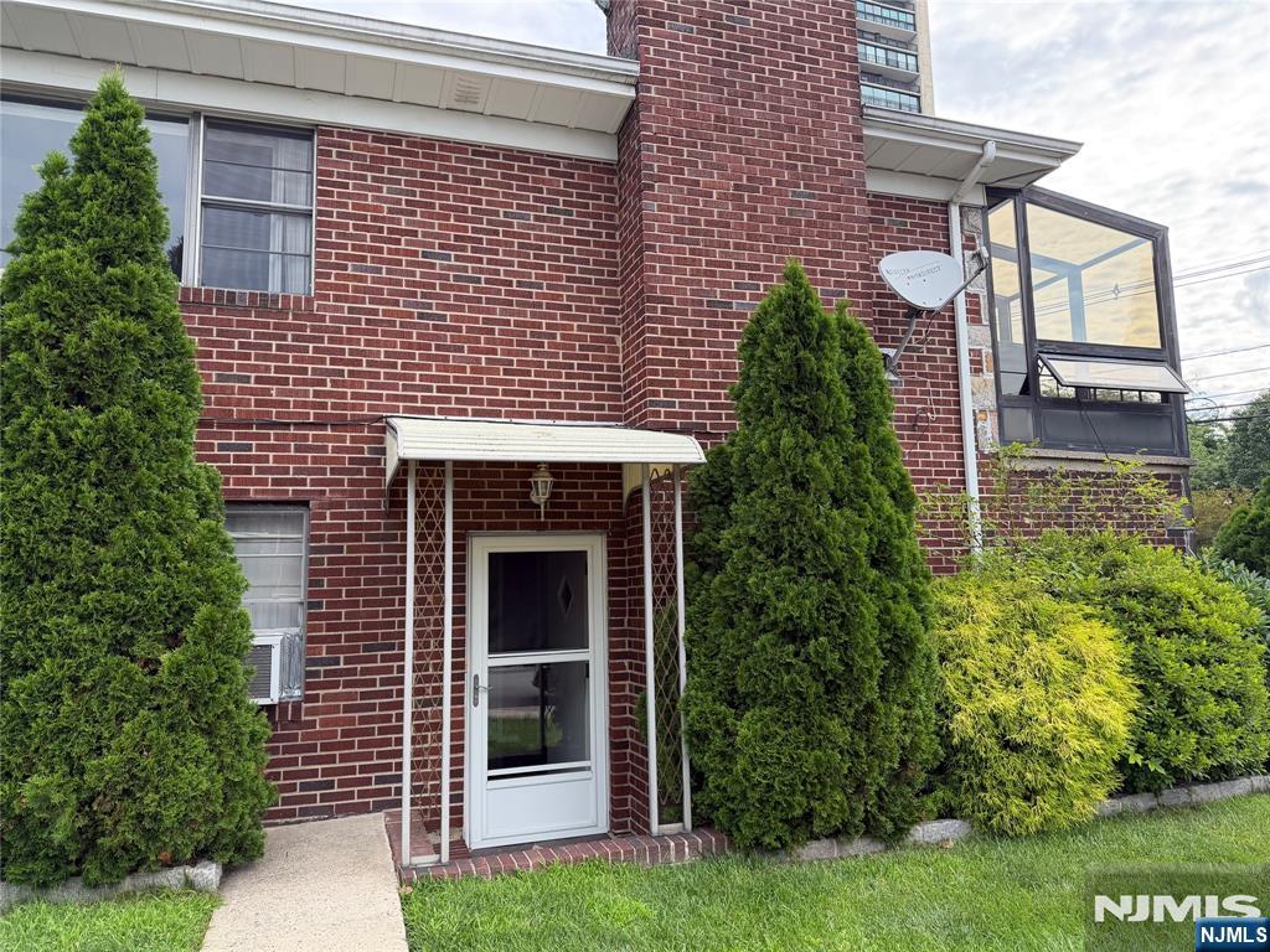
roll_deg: +1.4
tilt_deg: +8.6
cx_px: 635
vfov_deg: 56.8
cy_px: 476
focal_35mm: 24
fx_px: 881
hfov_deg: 71.6
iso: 100
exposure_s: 1/931
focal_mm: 6.76
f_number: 1.78
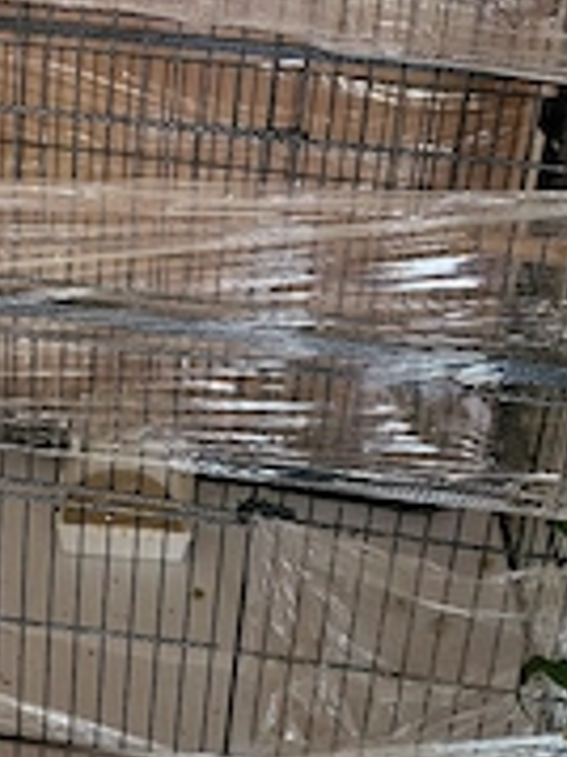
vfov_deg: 31.6
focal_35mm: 58
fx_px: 1268
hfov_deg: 24.7
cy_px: 63
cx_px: 89
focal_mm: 5.4
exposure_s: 1/25.1
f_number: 1.8
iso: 500
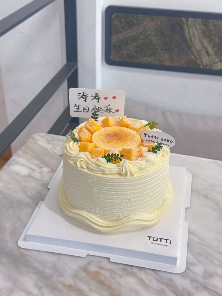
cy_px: 148
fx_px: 410
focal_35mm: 48
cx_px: 111
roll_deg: -1.6
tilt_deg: -32.3
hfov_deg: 30.3
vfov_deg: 39.7
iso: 200
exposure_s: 1/50
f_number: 1.78
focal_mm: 6.86
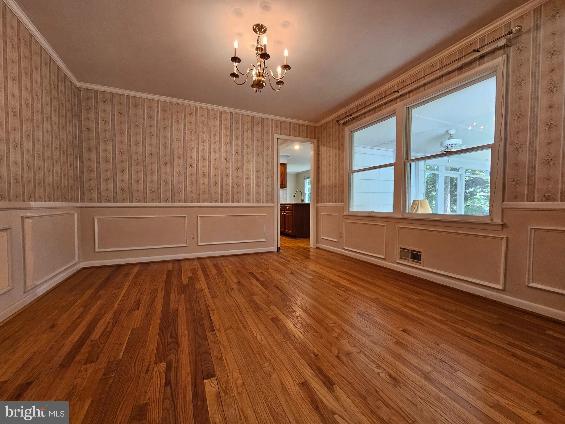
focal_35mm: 13
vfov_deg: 89.9
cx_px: 282
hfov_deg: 106.2
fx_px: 212
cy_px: 212
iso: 250
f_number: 2.2
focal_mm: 2.2
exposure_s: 1/60
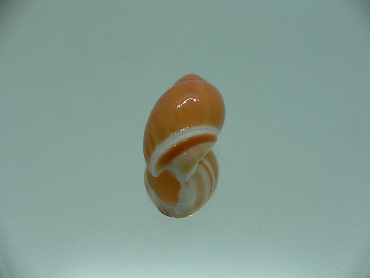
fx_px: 374
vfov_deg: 40.7
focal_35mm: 35
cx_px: 185
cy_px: 139
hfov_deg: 52.6
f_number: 2.8
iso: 80
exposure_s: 1/60
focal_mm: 4.6
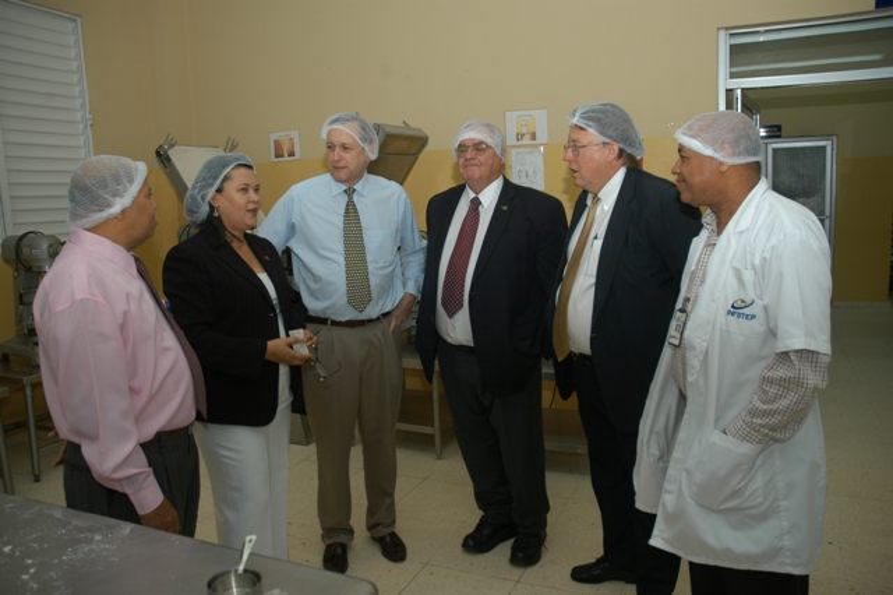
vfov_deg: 47.9
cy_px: 298
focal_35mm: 27
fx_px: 669
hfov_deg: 67.4
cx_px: 446
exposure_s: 1/125
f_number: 3.5
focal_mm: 18
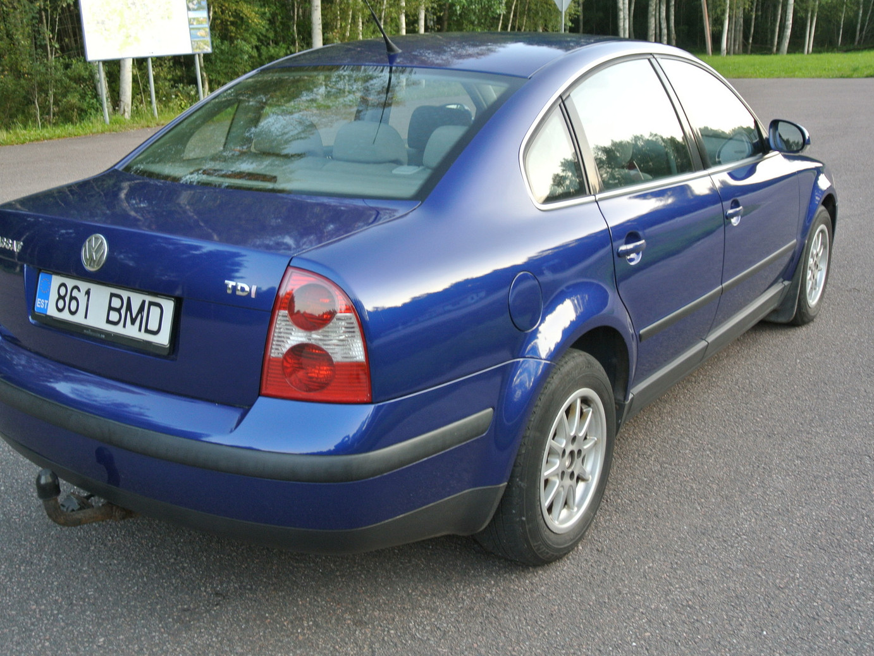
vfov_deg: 36.8
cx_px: 415
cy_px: 334
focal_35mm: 39
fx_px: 985
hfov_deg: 47.8
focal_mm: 13.1
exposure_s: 1/60
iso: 220
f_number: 4
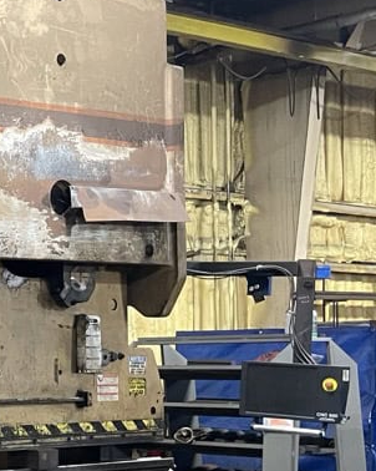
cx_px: -331
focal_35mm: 86
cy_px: 340
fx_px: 1197
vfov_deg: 22.1
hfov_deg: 15.1
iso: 500
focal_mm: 4.2
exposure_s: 1/60
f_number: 1.6
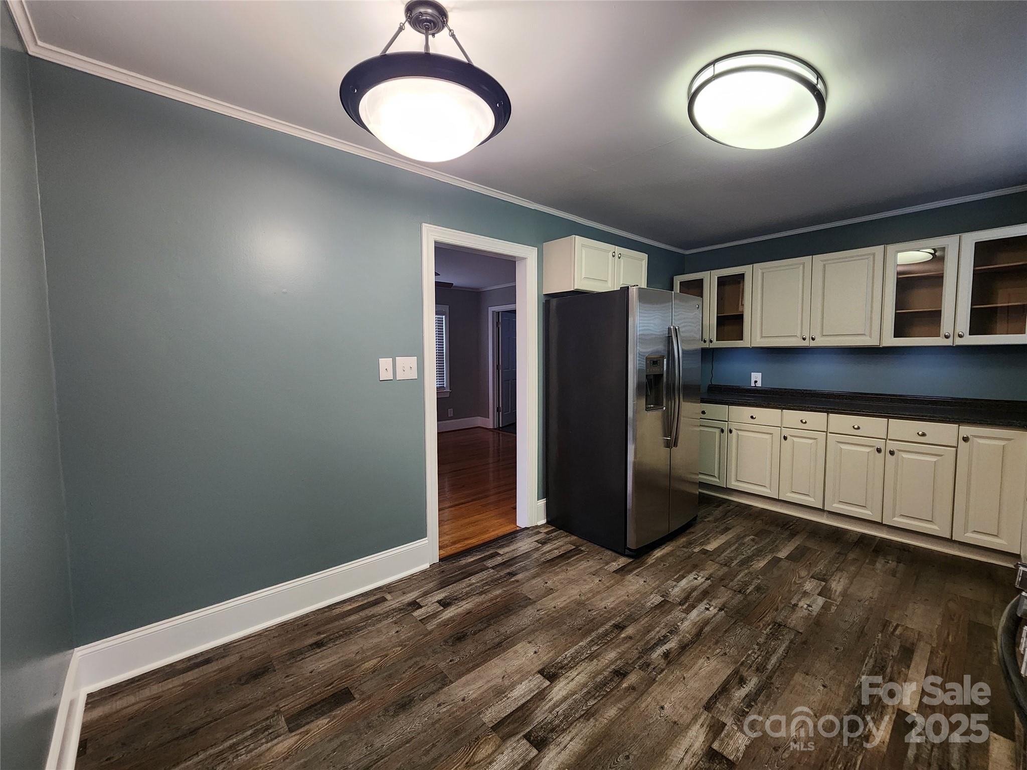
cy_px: 385
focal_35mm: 13
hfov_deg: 106.2
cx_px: 514
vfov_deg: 89.9
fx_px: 386
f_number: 2.2
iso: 320
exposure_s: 1/60
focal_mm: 2.2
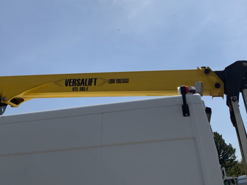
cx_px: 134
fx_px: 300
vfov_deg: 33.8
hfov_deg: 44.8
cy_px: 52
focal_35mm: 42
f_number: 1.8
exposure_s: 1/6536
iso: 20
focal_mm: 3
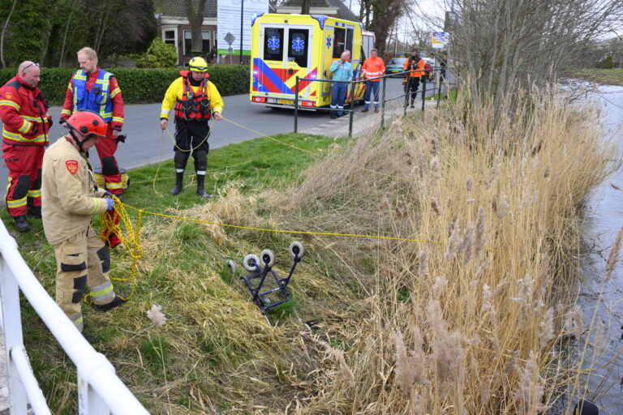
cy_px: 208
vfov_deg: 38.9
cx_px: 312
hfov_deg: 55.8
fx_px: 588
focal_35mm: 34
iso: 200
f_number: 5.6
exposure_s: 1/160
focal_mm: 34
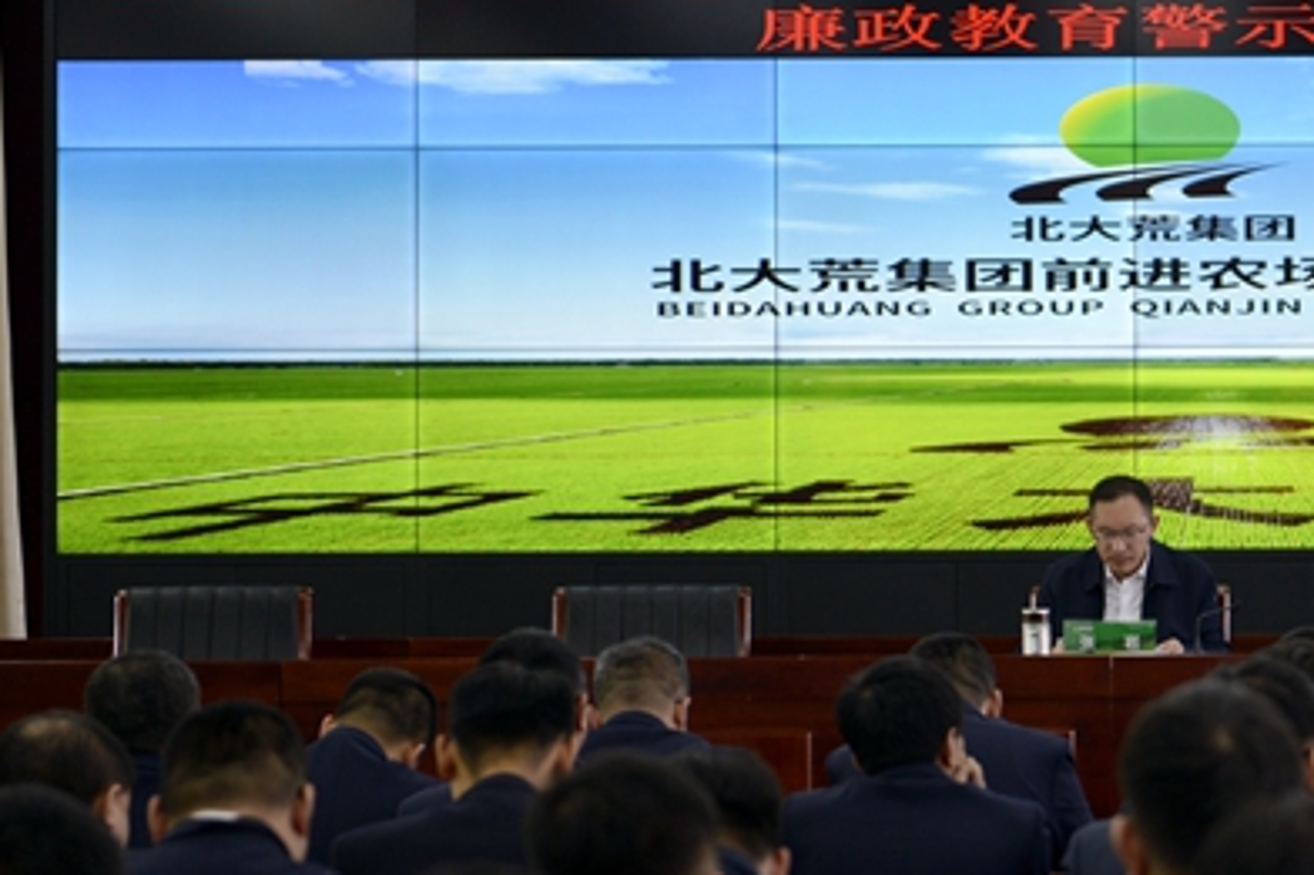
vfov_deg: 9.6
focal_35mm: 143
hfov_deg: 14.2
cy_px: 397
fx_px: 5217
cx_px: 1227
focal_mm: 70
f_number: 2.8
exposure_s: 1/320
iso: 320
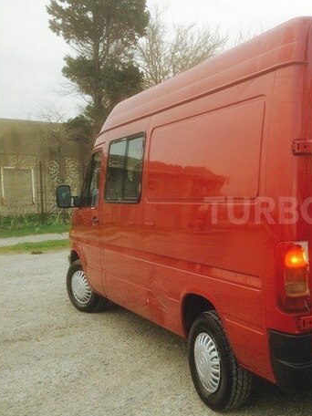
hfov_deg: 32.2
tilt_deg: -5.1
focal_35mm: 42
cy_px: 210
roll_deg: -0.5
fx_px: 505
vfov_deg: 44.8
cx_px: 297
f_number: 2.2
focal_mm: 4.15
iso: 32
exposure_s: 1/50
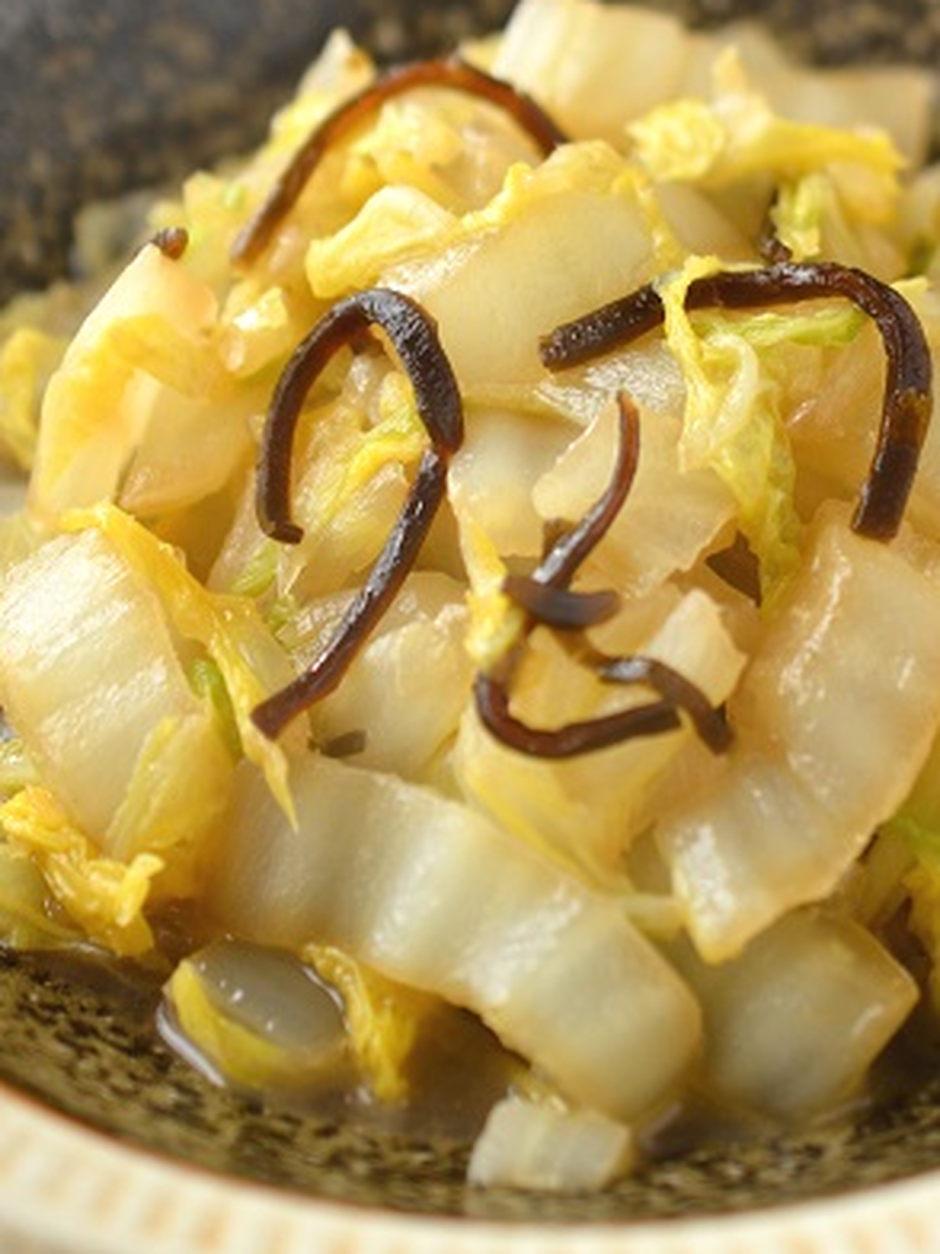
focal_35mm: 103
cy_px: 464
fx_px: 3729
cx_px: 615
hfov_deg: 14.3
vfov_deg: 19.0
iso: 100
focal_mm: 40
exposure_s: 1/50
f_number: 3.5
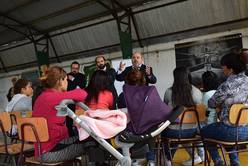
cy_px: 83
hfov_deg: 49.6
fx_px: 269
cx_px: 124
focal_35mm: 39
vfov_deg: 34.2
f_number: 6.3
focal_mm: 26
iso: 400
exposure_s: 1/160
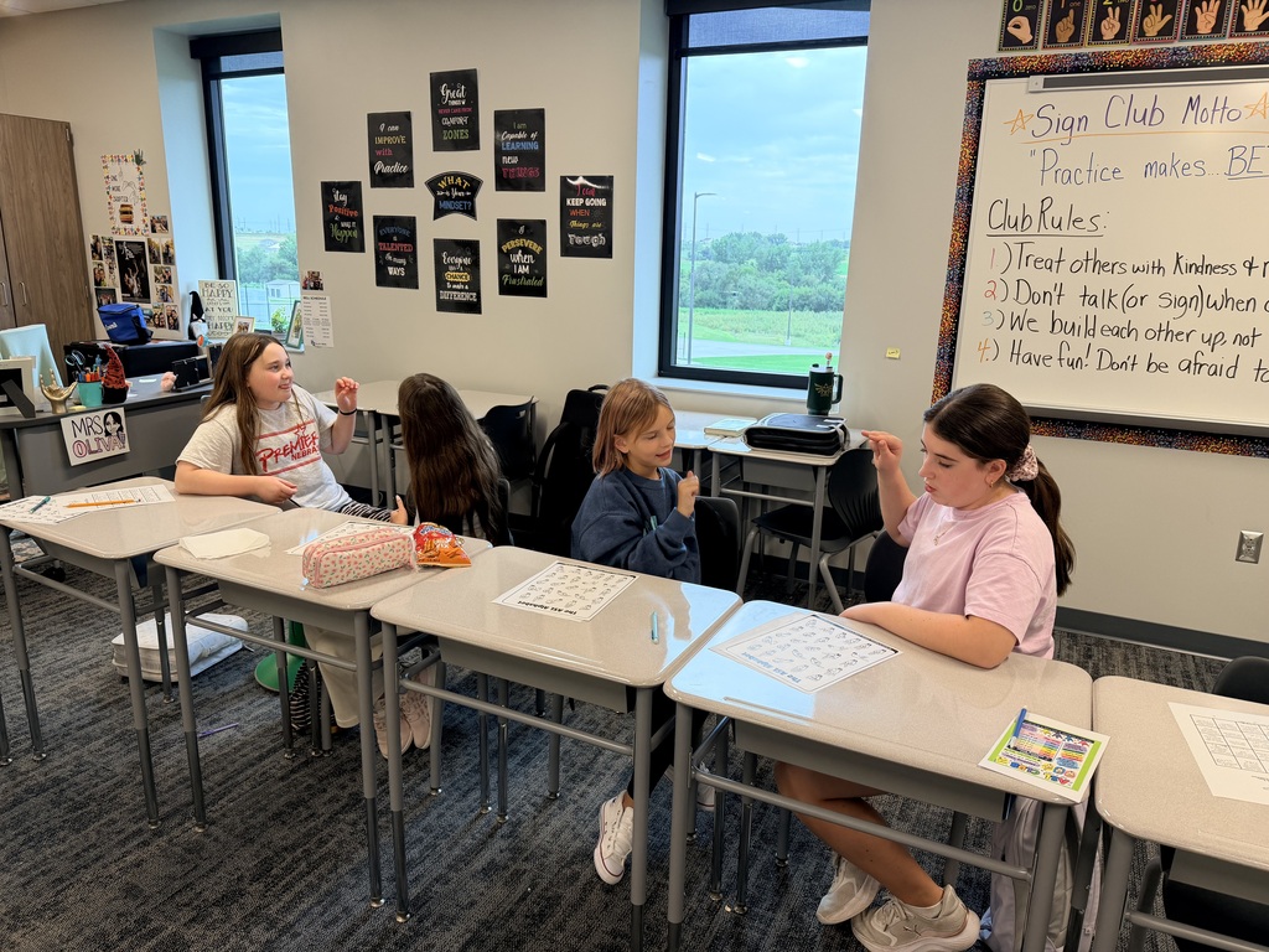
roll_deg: -1.5
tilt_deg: -13.2
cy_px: 476
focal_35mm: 24
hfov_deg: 71.6
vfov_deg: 56.8
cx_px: 634
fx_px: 880
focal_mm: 6.76
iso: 100
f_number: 1.78
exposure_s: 1/100
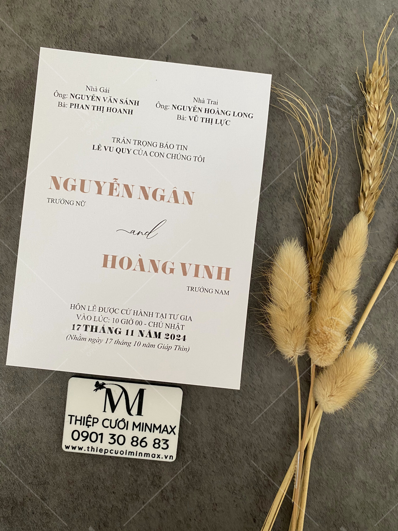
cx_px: 199
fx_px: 399
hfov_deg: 53.1
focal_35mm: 26
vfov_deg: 67.3
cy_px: 266
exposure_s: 1/60
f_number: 1.8
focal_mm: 4.25
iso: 125
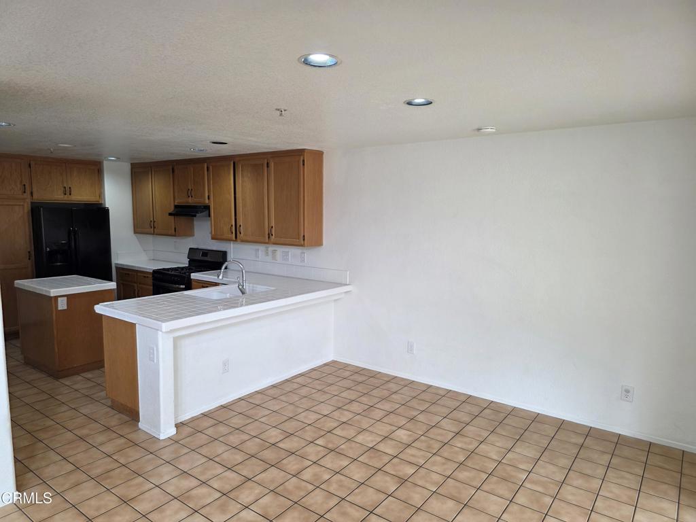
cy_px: 261
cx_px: 348
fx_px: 462
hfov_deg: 73.9
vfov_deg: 58.9
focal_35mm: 23
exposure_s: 1/120
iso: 125
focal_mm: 6.3
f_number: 1.7
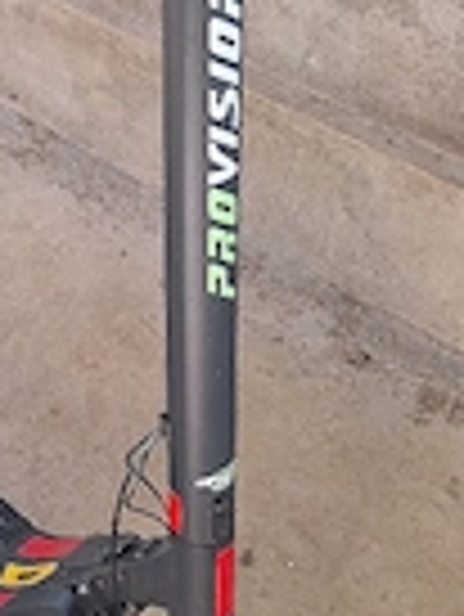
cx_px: 18
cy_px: 252
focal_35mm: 67
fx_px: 1196
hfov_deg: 21.3
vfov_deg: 28.9
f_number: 1.8
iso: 64
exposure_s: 1/100
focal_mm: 5.54
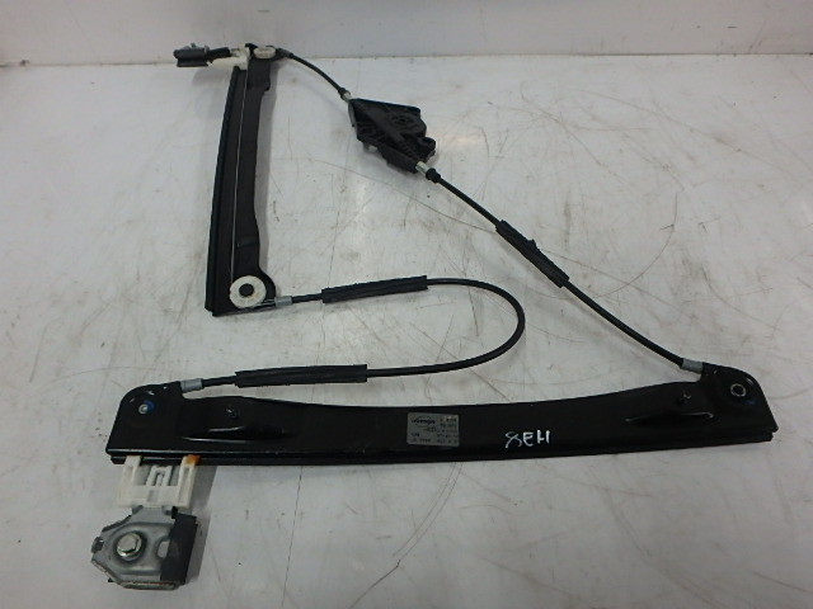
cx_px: 406
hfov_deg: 79.0
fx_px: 493
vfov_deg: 63.4
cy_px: 304
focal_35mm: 21
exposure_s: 1/30
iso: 320
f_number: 3.5
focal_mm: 3.7
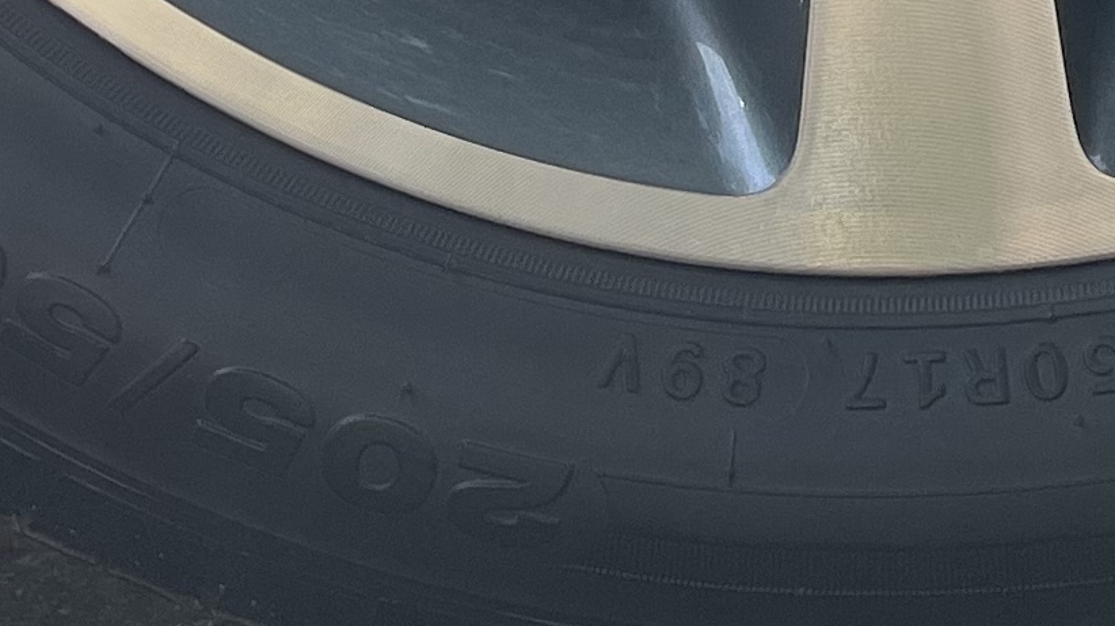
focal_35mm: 139
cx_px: 753
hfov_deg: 15.4
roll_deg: +8.2
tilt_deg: +12.7
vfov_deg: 7.8
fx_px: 4109
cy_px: -1121
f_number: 1.6
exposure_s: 1/615
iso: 50
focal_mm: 5.1
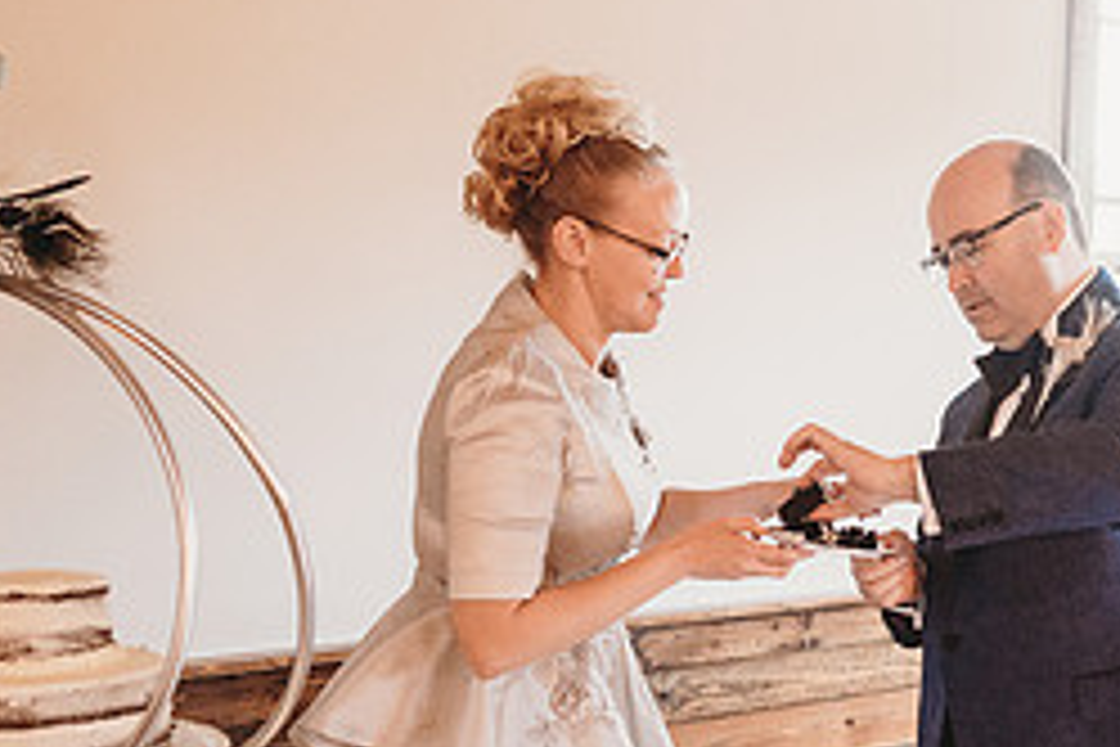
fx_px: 1742
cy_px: 515
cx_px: 900
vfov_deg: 24.0
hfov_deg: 34.5
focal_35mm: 56
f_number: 2.5
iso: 2000
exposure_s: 1/125
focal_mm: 24
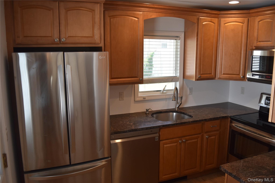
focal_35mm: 30
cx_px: 138
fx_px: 229
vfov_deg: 43.6
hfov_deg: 61.9
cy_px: 92
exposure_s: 1/60
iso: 400
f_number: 4
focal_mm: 20
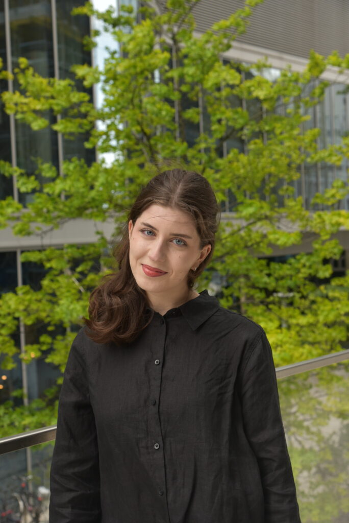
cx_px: 174
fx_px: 842
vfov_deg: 34.5
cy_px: 262
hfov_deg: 23.4
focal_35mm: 58
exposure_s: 1/160
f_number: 6.3
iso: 400
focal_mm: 58
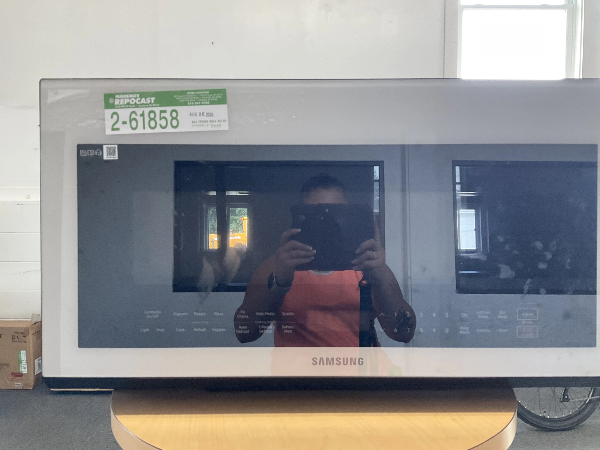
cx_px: 300
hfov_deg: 61.7
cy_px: 225
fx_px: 503
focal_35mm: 29
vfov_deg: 48.2
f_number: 1.8
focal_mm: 3
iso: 160
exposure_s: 1/60
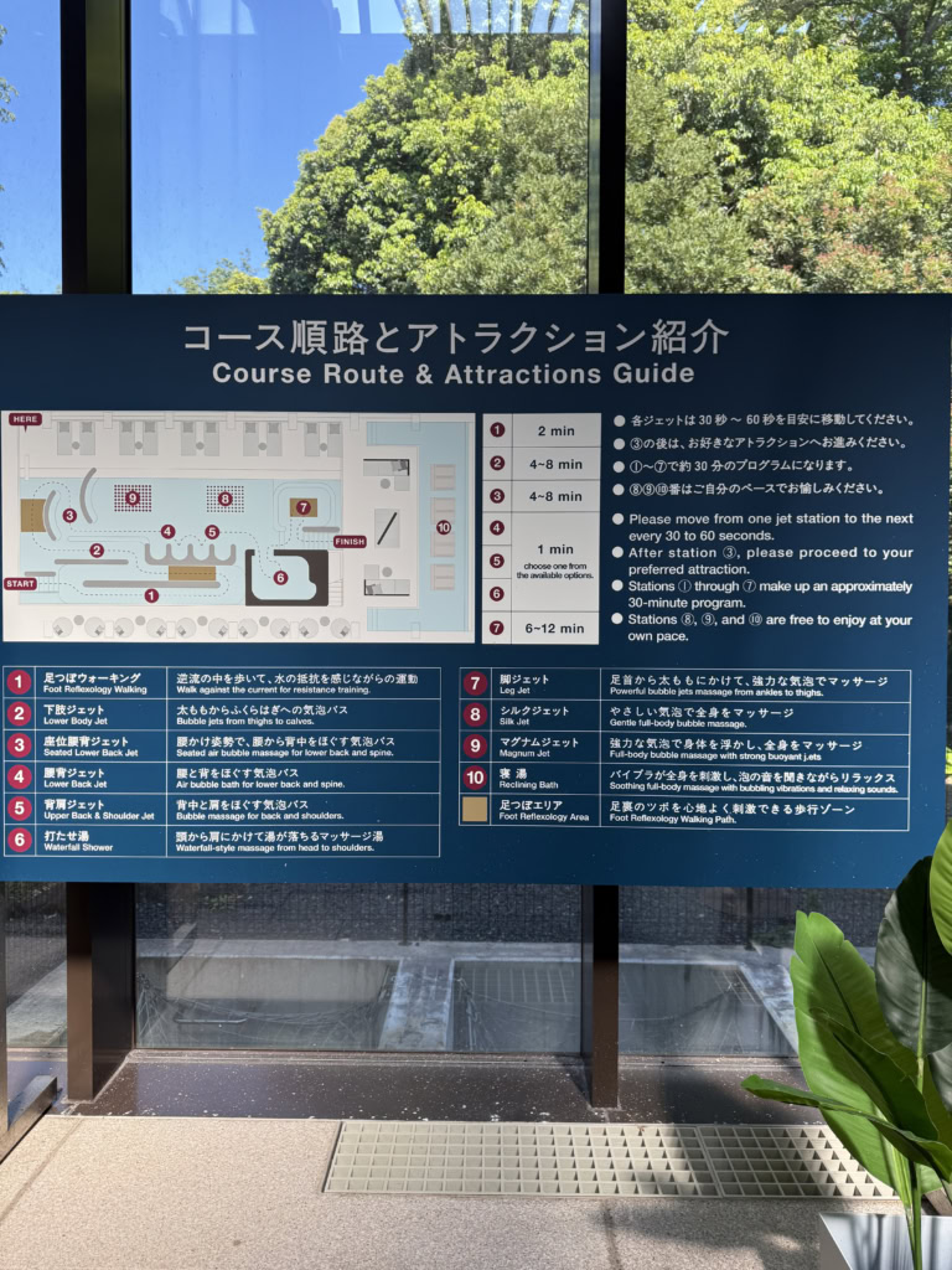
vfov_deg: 71.6
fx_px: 880
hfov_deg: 56.8
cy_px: 635
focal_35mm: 24
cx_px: 476
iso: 100
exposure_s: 1/822
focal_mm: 6.8
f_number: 1.8
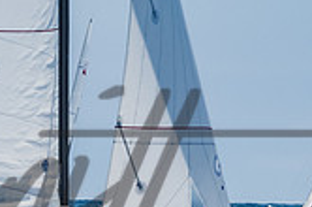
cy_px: 177
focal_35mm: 735
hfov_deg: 2.8
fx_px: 6358
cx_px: -70
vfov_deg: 1.9
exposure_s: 1/1000
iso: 640
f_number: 14
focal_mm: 140
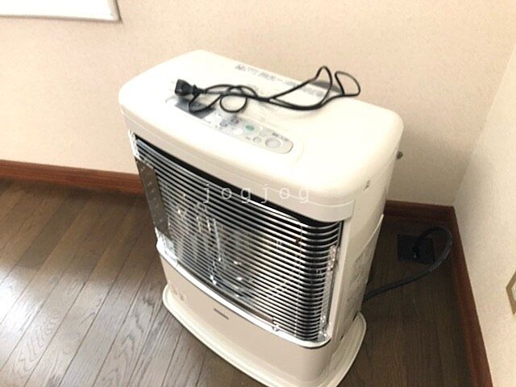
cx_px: 258
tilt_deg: -41.1
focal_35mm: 28
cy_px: 194
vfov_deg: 49.7
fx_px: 417
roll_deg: +3.1
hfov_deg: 63.4
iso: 100
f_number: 1.8
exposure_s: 1/9
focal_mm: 3.99
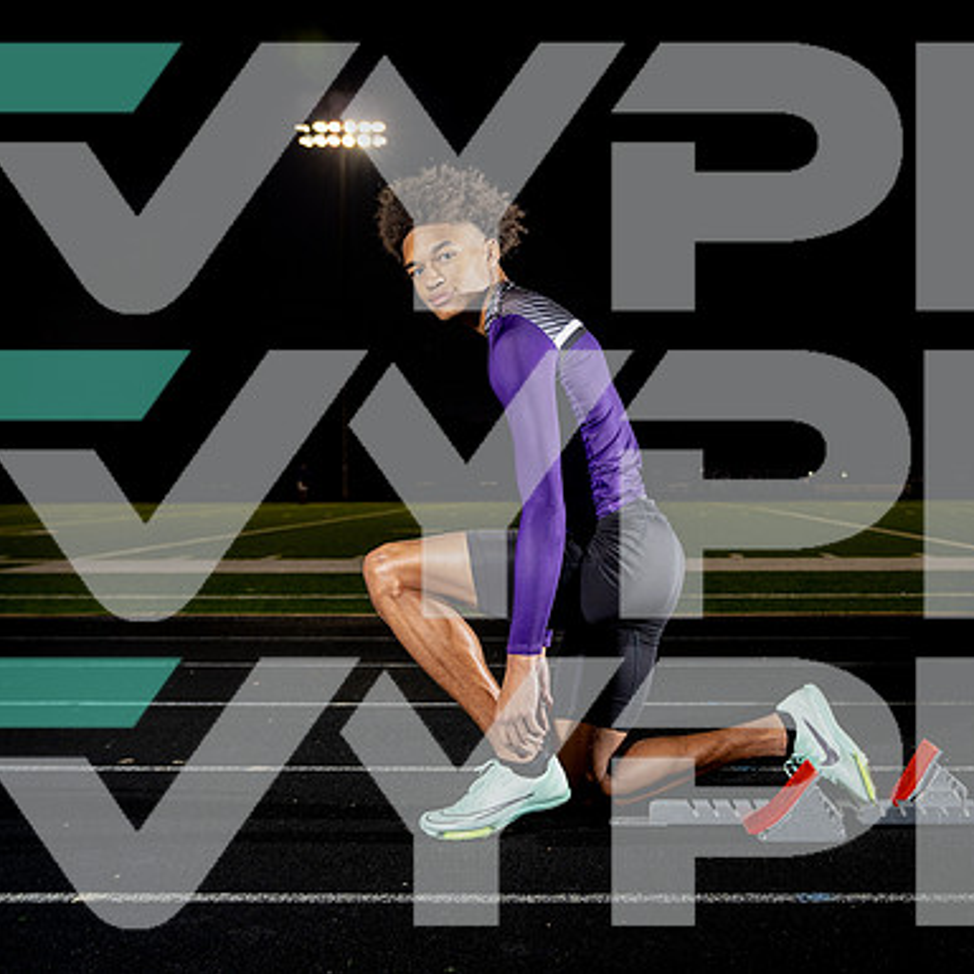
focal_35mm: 45
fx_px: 1433
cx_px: 571
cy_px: 486
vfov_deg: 37.6
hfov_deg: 37.4
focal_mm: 34
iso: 320
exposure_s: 1/250
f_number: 4.5
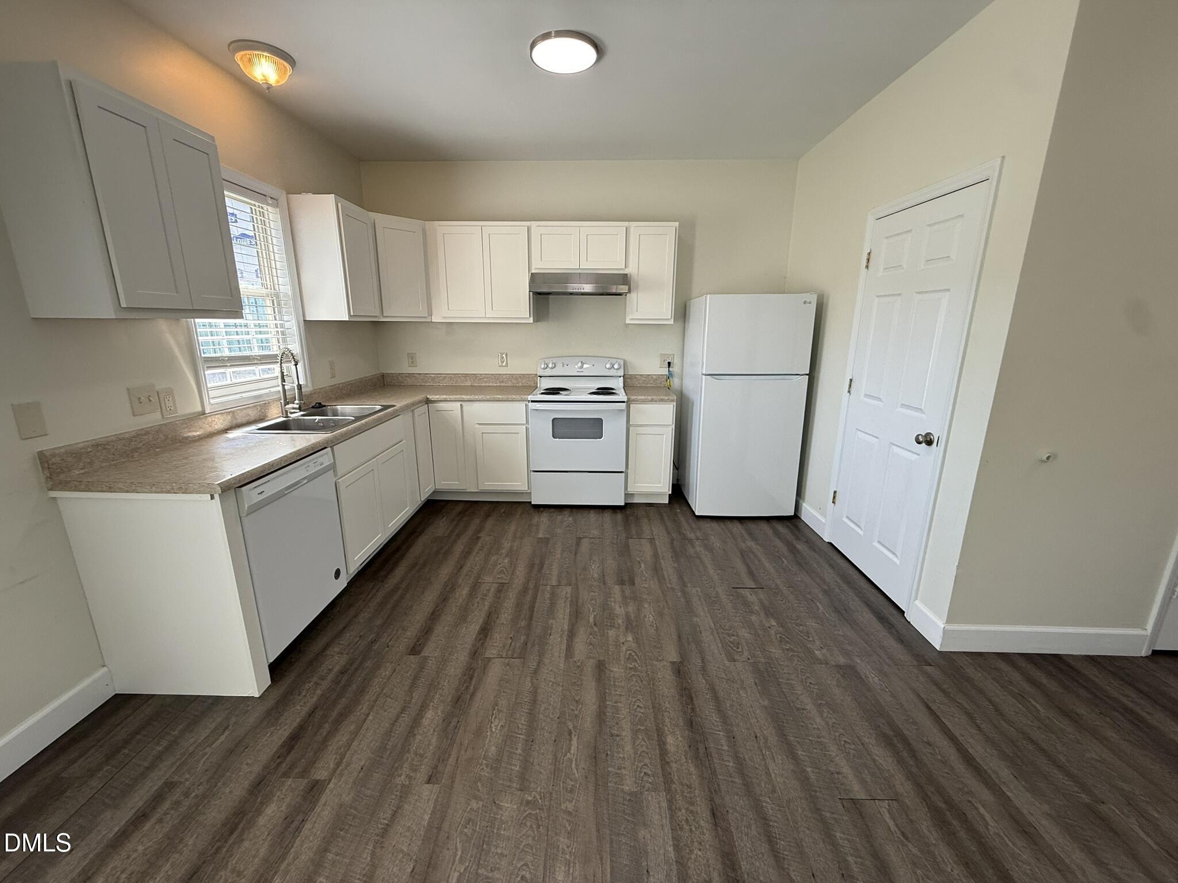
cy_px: 442
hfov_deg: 102.1
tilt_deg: -11.6
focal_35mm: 14
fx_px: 476
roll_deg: +0.1
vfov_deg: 85.7
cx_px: 589
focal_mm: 2.22
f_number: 2.2
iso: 80
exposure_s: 1/99
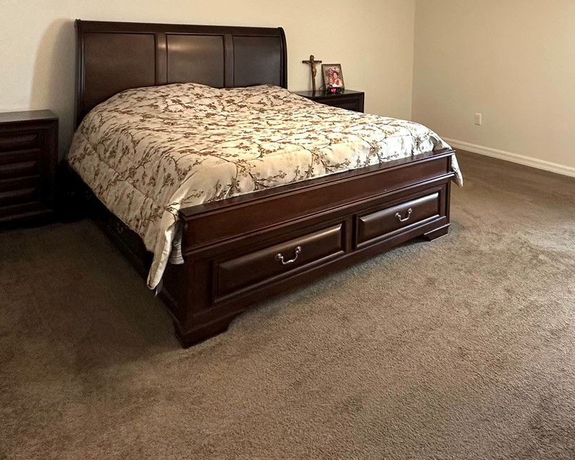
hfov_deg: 59.6
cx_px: 451
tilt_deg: +0.2
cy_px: 38
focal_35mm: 27
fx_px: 459
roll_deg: -2.2
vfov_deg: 47.3
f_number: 2.2
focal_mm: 2.22
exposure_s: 1/60
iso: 250
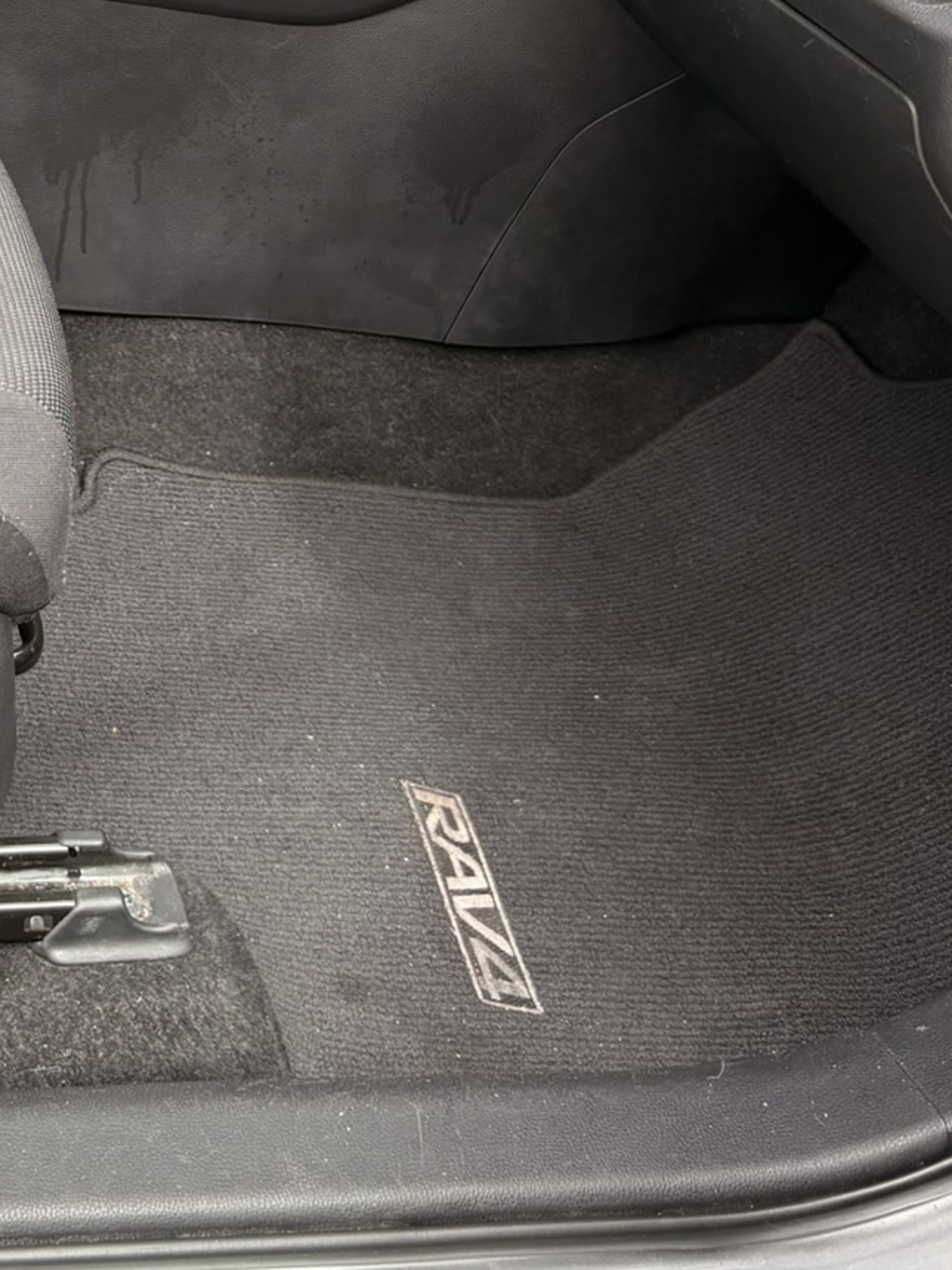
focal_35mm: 62
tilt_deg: -18.7
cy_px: -74
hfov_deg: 22.4
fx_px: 2274
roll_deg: -5.9
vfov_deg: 28.7
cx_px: -78
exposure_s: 1/456
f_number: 1.6
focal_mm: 5.96
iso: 64
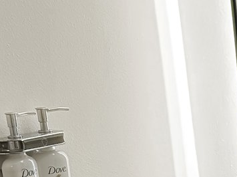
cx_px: 598
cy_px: 293
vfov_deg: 9.5
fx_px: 1027
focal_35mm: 150
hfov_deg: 10.8
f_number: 1.5
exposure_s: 1/160
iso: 50
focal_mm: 5.7
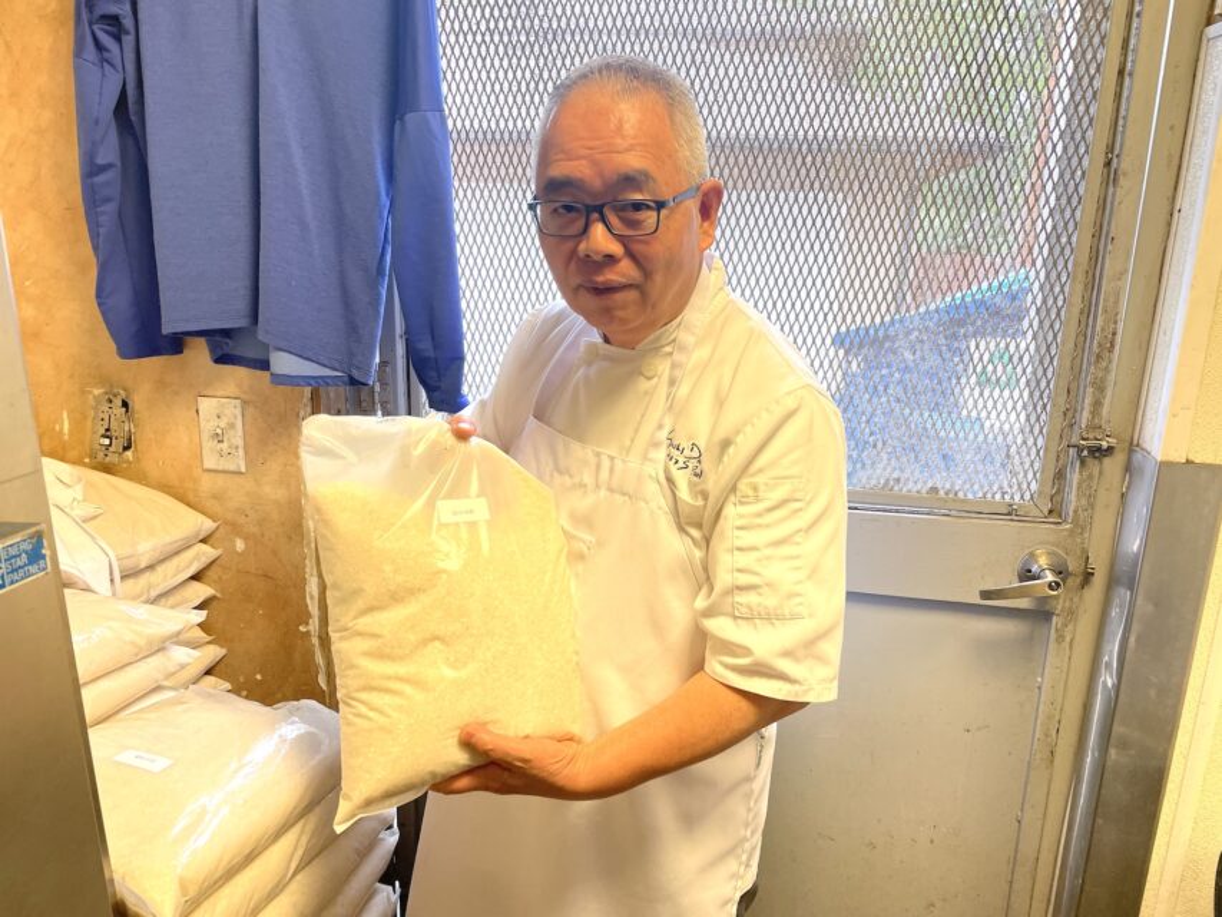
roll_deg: -1.4
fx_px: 918
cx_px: 611
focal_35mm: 26
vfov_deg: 53.1
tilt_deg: -14.9
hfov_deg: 67.3
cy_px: 458
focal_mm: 4.2
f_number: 1.6
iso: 64
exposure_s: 1/66
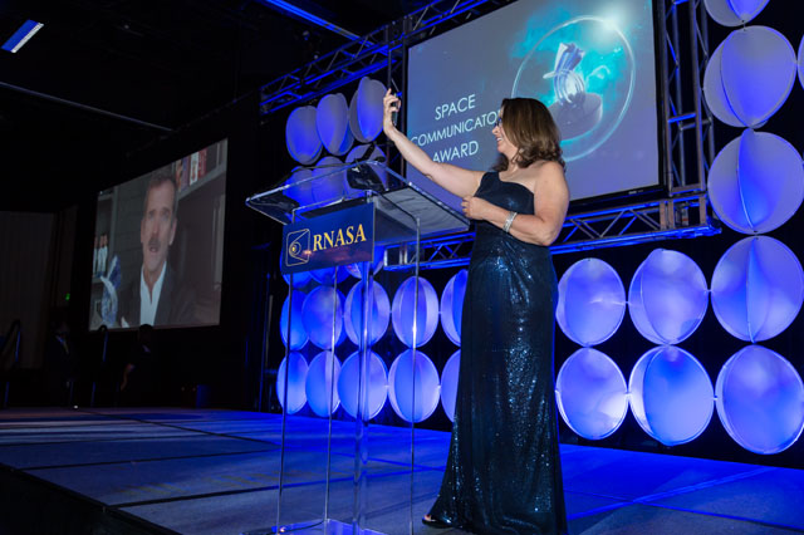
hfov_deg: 62.0
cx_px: 402
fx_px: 670
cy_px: 268
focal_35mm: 30
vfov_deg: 43.6
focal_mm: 30
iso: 1600
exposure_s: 1/90
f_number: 5.6
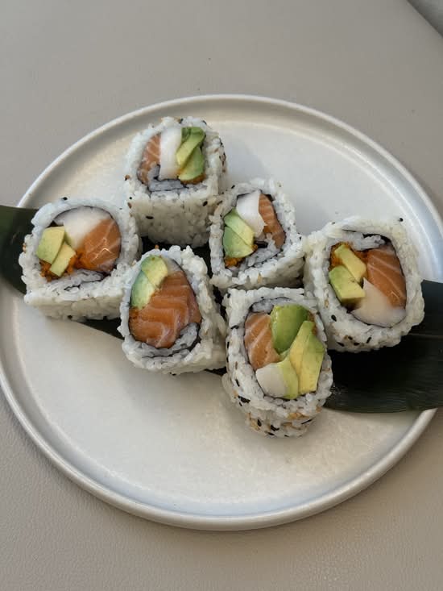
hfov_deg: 30.3
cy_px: 296
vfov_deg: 39.7
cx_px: 222
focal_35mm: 48
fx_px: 819
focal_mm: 6.76
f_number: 1.78
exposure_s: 1/60
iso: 64
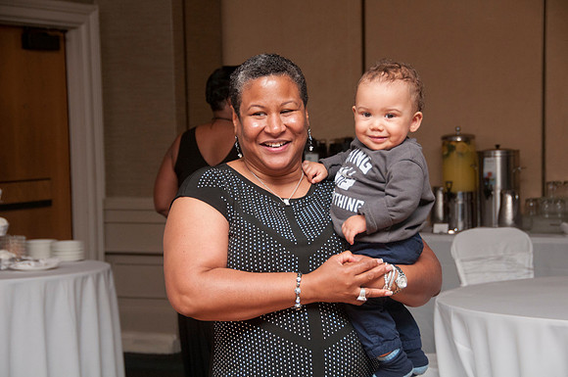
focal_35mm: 98
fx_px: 1536
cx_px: 284
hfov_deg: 20.9
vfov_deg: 14.0
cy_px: 188
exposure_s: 1/125
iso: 400
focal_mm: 65
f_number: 6.3
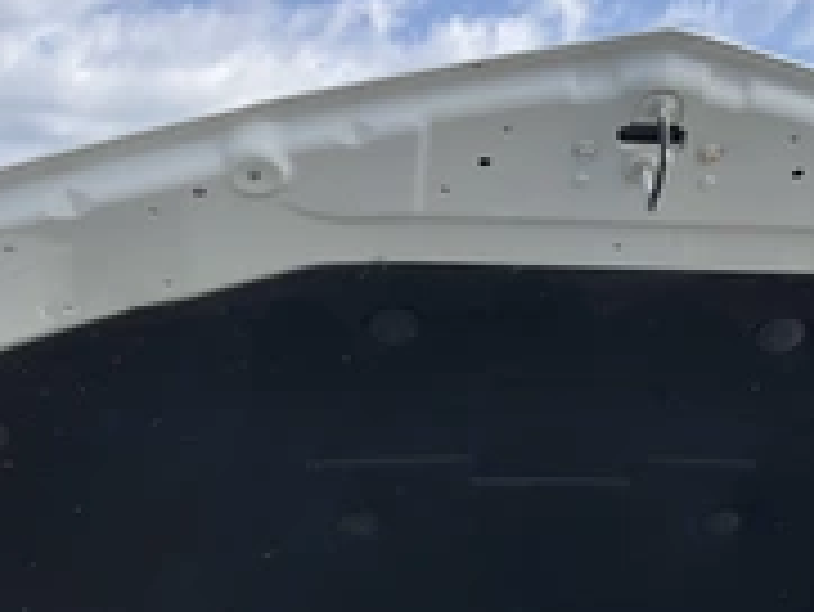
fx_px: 1506
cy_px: 526
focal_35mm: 64
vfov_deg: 22.5
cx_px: 540
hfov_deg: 30.0
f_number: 1.8
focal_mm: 3
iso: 25
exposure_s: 1/635
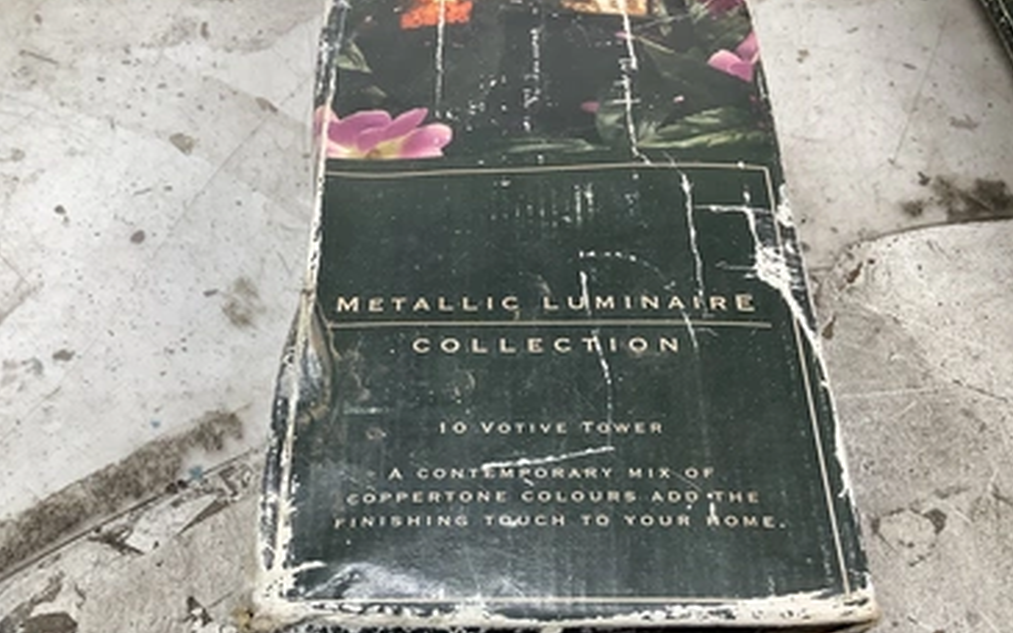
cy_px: 397
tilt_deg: -58.3
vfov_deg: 35.1
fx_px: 994
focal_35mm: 36
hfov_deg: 54.0
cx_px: 483
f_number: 2.4
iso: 64
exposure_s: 1/60
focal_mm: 3.3
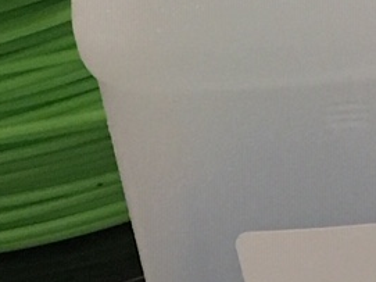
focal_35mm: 216
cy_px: 525
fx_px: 2345
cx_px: -29
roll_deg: +18.6
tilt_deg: -33.6
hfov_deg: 9.1
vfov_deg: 6.7
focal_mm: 4.15
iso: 160
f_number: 2.2
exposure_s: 1/30
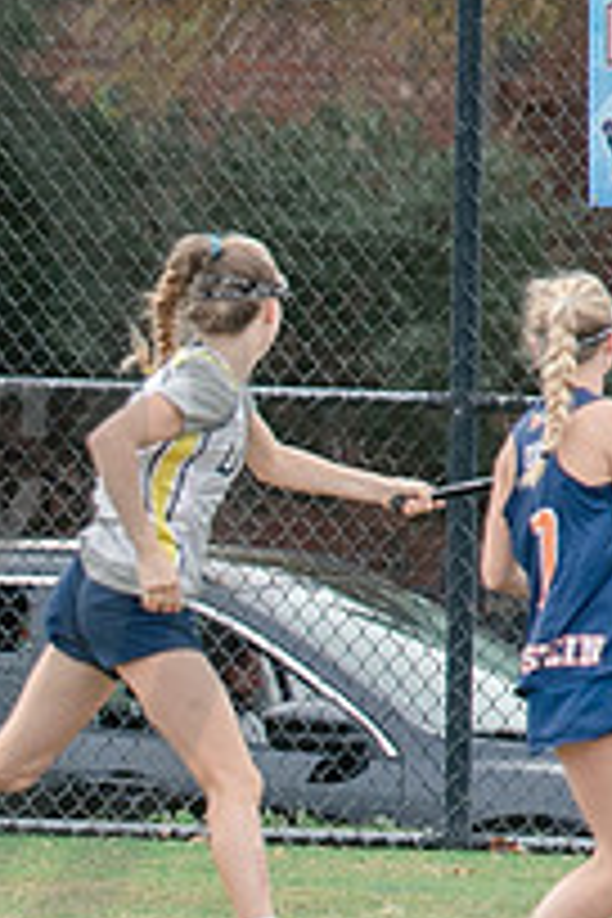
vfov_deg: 1.4
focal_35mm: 1454
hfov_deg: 0.9
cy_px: 1404
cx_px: -1264
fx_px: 37074
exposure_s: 1/1250
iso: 400
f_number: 2.8
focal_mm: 200
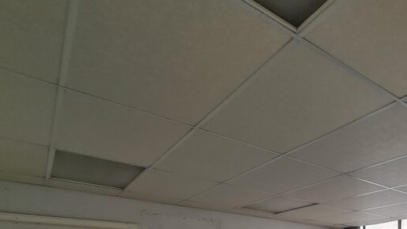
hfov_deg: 55.3
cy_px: 279
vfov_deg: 33.3
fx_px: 302
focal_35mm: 28
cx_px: 391
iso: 80
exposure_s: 1/100
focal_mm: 2.2
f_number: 2.2
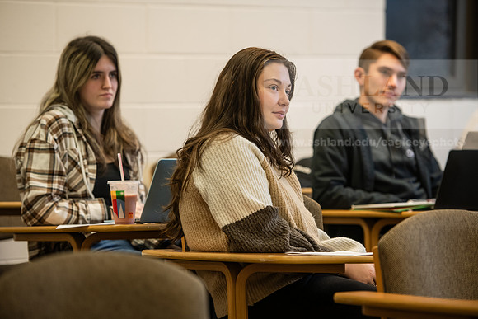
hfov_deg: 15.8
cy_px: 160
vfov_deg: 10.6
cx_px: 239
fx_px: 1726
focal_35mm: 130
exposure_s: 1/160
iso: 1000
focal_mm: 130
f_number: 3.2
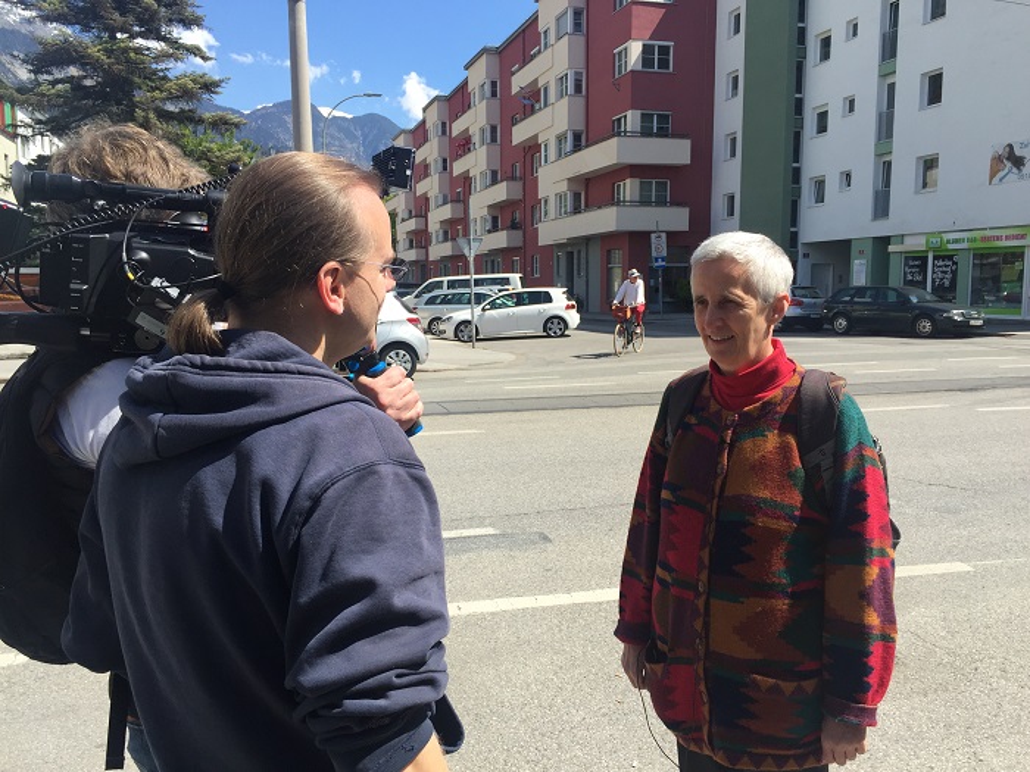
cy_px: 386
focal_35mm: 29
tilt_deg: -8.3
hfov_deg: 61.7
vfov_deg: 48.2
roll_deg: -0.1
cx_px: 515
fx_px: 863
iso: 32
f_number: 2.2
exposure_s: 1/1276
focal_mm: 4.15
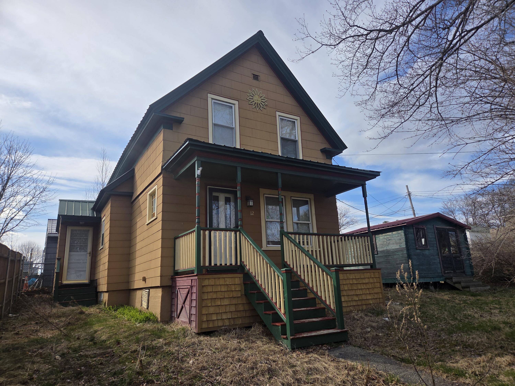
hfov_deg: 73.9
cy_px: 193
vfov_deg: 58.9
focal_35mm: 23
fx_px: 342
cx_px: 258
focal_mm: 5.4
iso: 80
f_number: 1.8
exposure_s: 1/4885
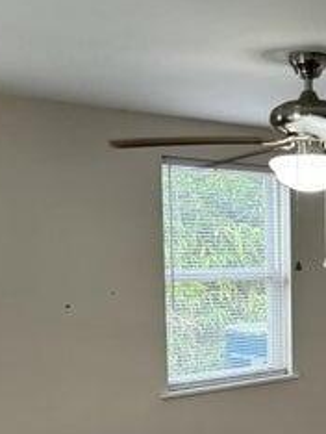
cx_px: 357
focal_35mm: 71
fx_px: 890
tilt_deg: -6.6
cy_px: 347
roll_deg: -0.8
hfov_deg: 19.9
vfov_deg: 26.9
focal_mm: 5.96
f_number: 1.6
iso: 100
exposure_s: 1/60
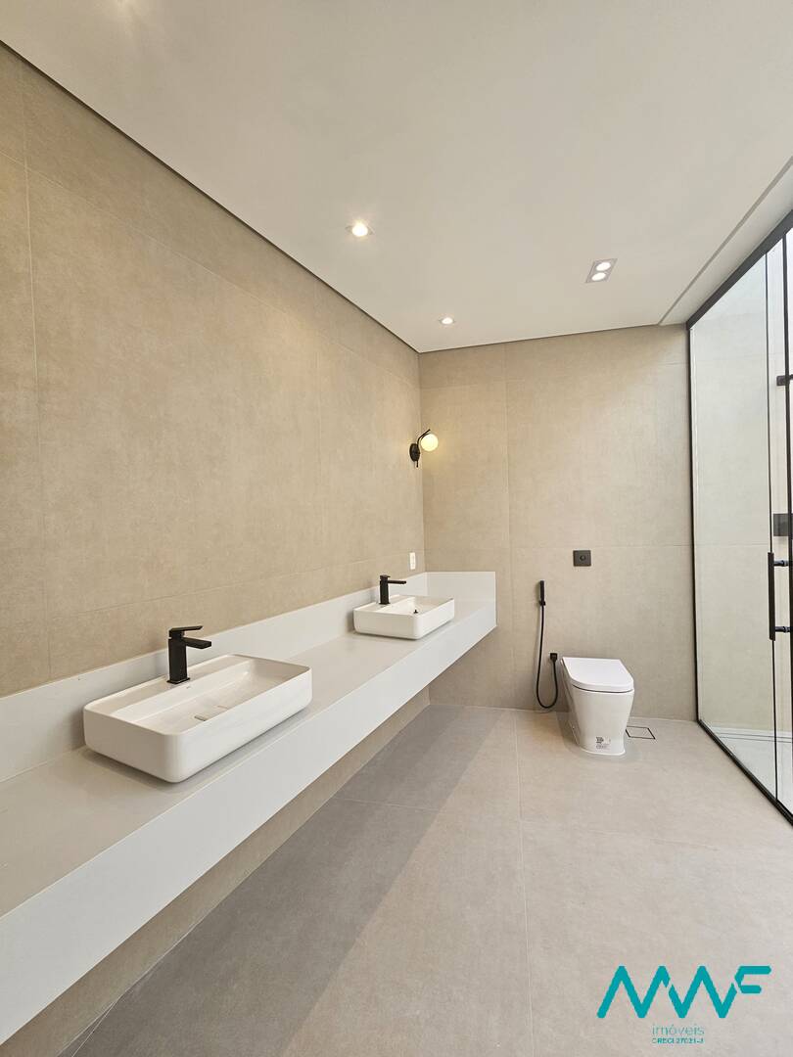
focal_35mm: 13
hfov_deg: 89.9
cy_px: 528
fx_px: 397
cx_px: 396
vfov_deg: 106.2
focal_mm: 2.2
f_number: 2.2
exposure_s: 1/120
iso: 64
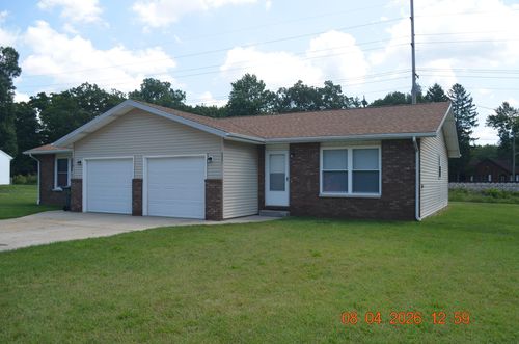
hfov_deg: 62.0
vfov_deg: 43.4
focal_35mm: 30
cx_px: 260
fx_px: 432
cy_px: 172
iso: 200
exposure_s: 1/200
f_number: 7.1
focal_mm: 20
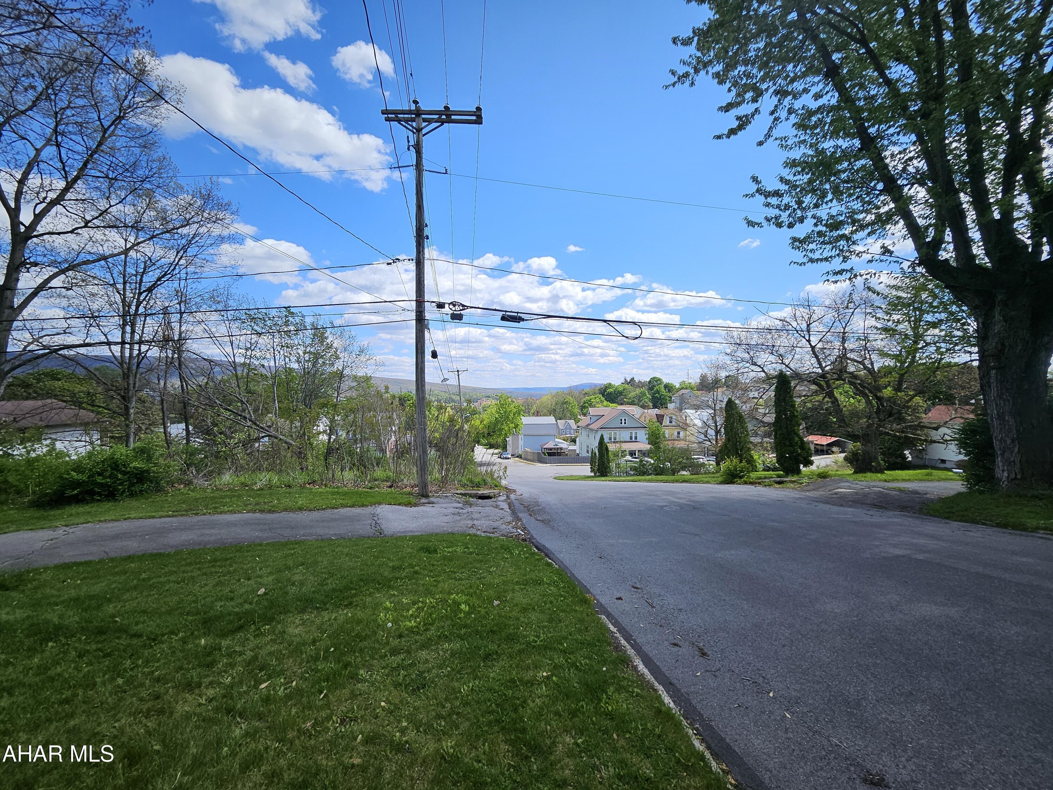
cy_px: 395
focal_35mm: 13
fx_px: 395
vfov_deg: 89.9
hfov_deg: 106.2
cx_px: 526
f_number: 2.2
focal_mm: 1.74
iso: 32
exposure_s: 1/1290
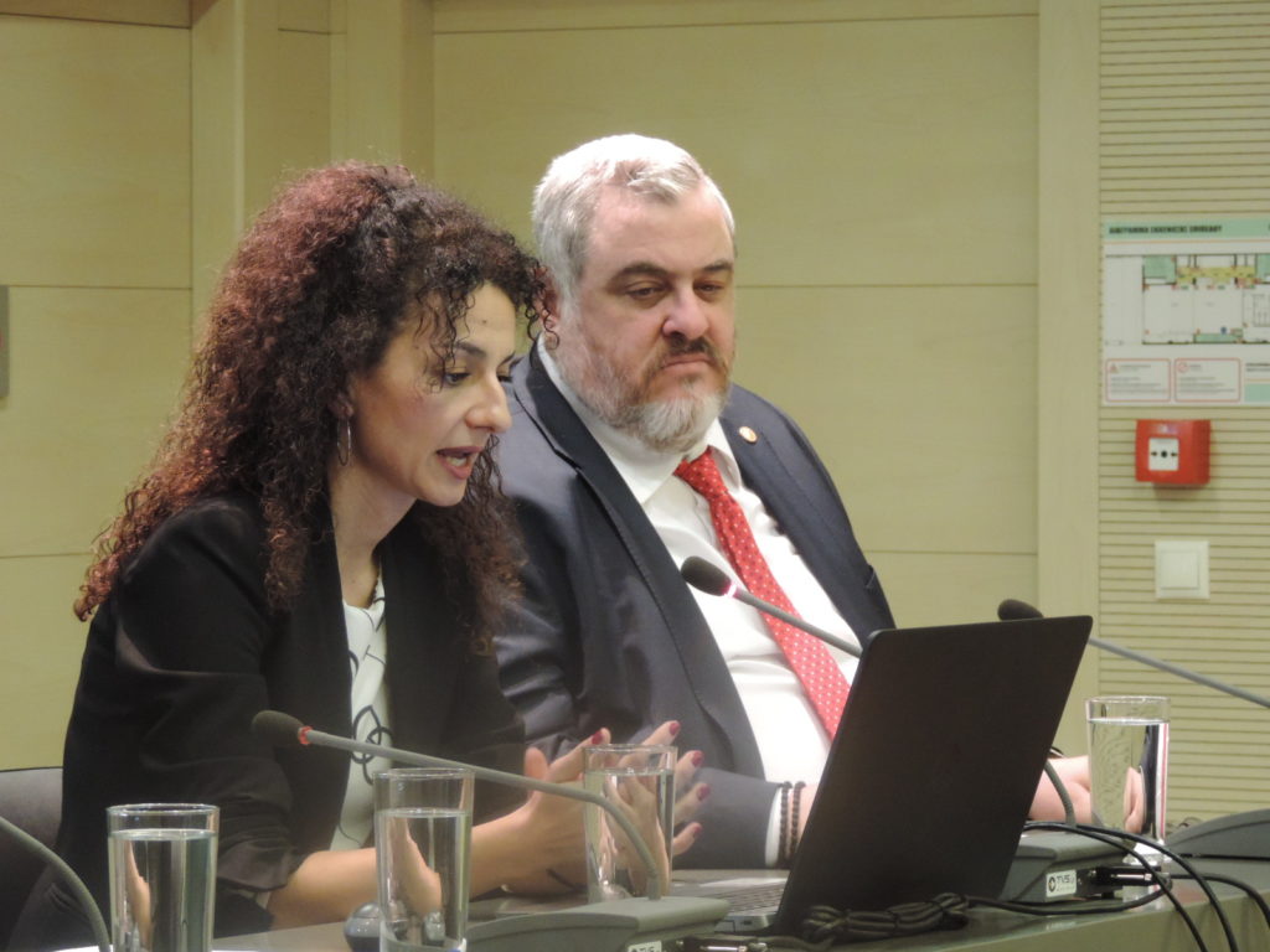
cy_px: 476
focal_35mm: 170
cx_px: 635
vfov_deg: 8.7
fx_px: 6237
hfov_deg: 11.6
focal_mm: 30.3
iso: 800
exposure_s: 1/20
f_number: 4.5
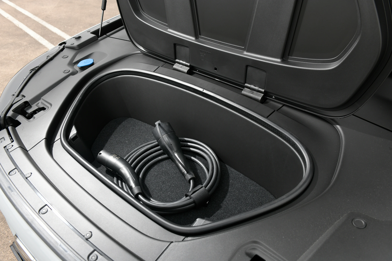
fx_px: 305
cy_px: 130
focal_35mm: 28
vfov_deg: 46.4
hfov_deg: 65.5
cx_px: 196
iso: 200
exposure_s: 1/30
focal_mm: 28
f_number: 8
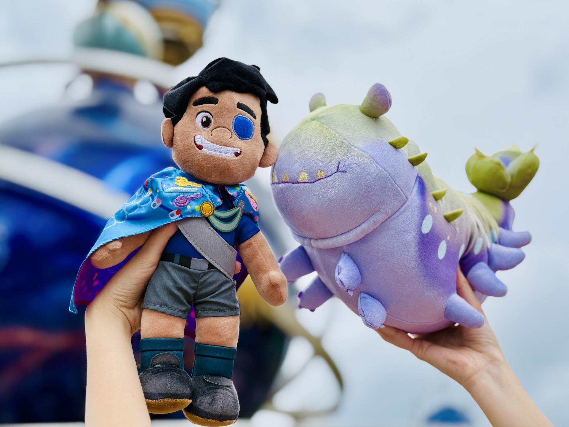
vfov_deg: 30.3
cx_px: 284
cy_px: 214
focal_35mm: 48
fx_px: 789
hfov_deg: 39.7
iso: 64
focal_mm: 6.76
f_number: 1.78
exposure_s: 1/4329
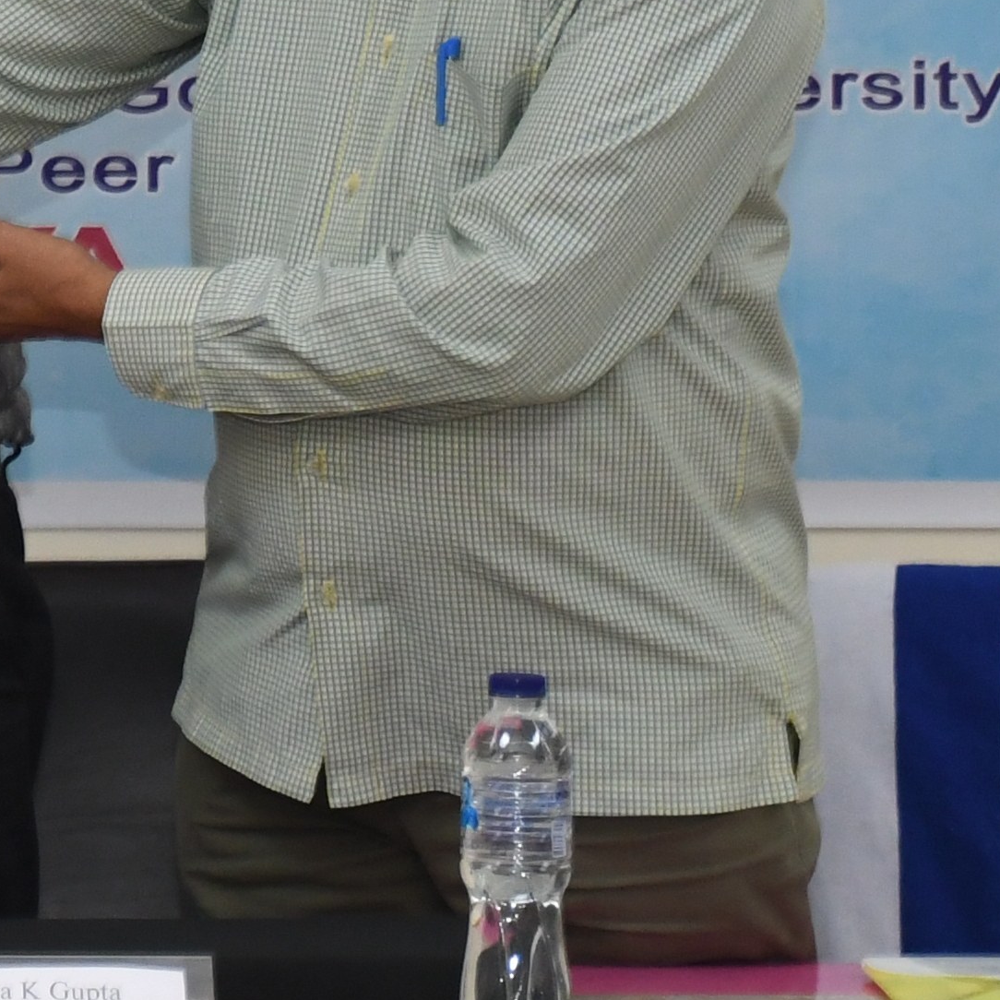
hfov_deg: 6.5
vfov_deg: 6.7
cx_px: -818
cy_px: -53
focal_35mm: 262
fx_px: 8563
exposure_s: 1/100
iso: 1000
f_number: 4.5
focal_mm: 40
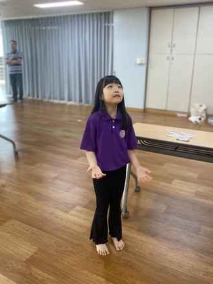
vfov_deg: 59.8
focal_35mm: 30
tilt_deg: -13.7
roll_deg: -1.2
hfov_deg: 46.8
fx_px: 246
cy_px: 125
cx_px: 110
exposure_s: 1/60
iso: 125
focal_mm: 4.25
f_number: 1.8
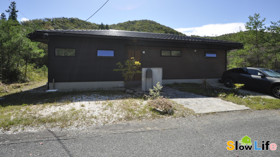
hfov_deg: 99.4
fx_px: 119
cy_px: 64
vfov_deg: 66.5
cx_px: 142
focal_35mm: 16
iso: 200
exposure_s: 1/200
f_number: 11
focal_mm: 10
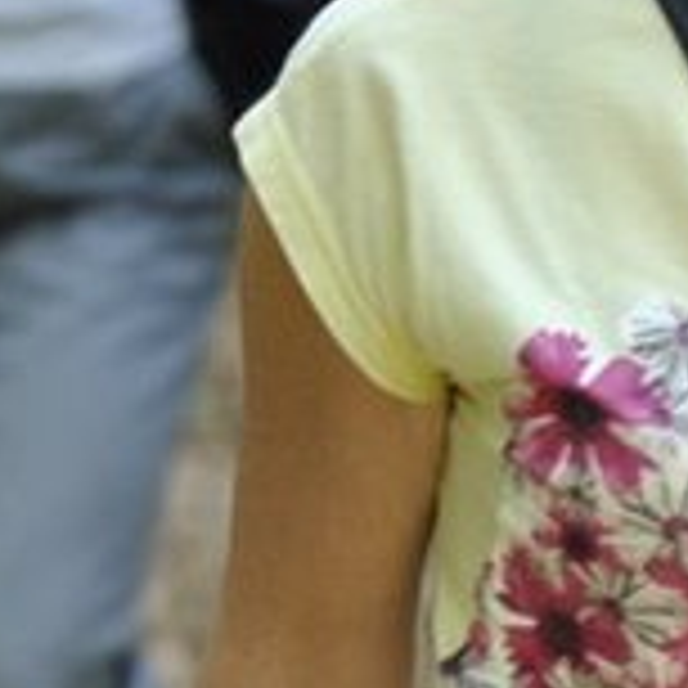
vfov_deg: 2.0
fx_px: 19563
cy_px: 130
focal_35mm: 870
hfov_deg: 2.0
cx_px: 49
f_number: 5.3
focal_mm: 160
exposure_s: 1/125
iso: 800
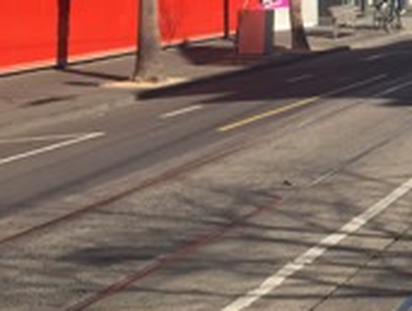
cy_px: -94
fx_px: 1050
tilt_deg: +2.2
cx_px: 561
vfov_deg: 16.0
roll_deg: -0.1
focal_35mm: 88
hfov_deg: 20.0
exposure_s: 1/1582
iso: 32
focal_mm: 4.15
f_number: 2.2
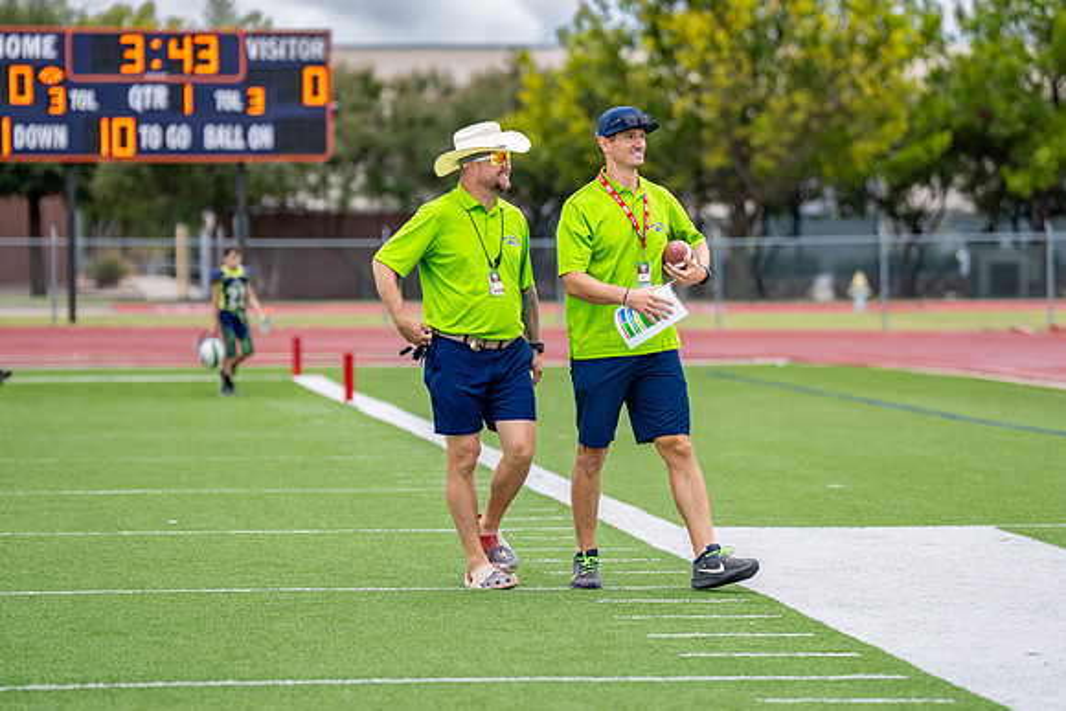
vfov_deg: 7.7
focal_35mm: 179
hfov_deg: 11.5
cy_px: 324
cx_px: 558
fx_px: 5314
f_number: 2.8
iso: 320
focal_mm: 149
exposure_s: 1/2500
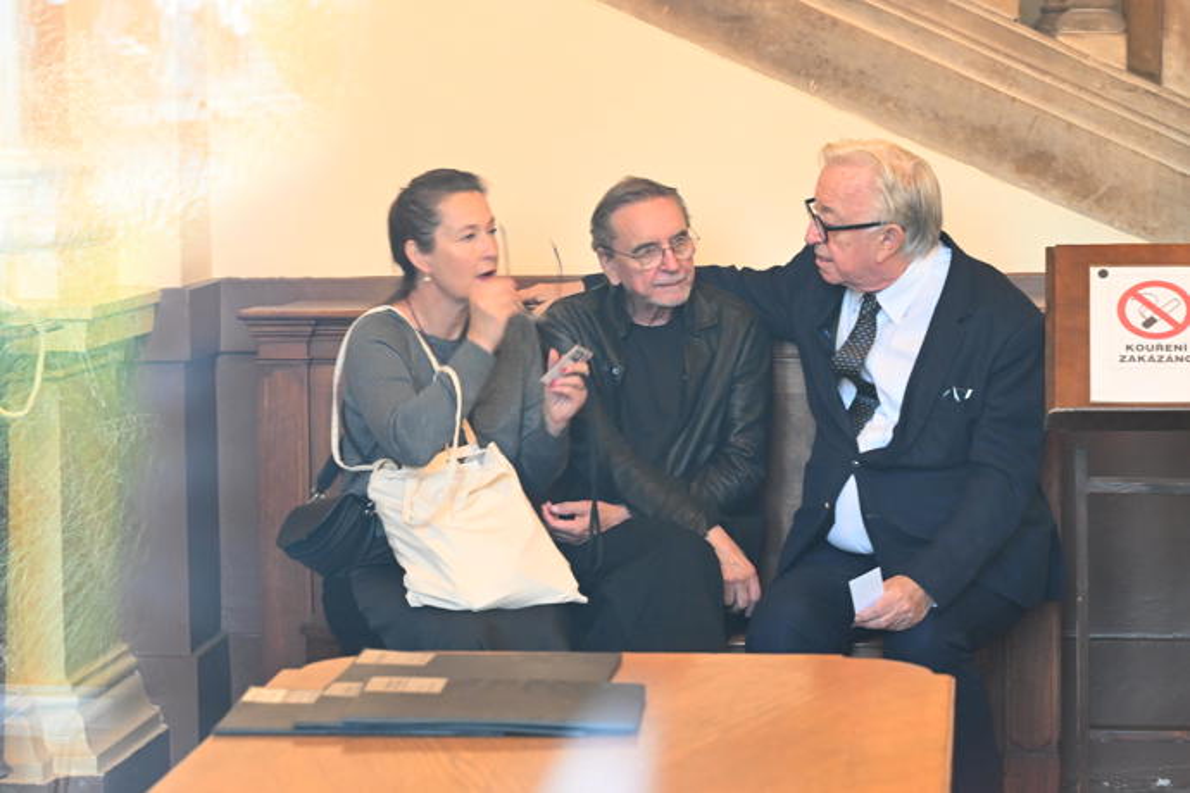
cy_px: 396
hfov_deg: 19.5
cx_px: 595
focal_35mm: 105
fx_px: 3471
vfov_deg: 13.0
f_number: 5
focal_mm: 70
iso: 2000
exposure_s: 1/30
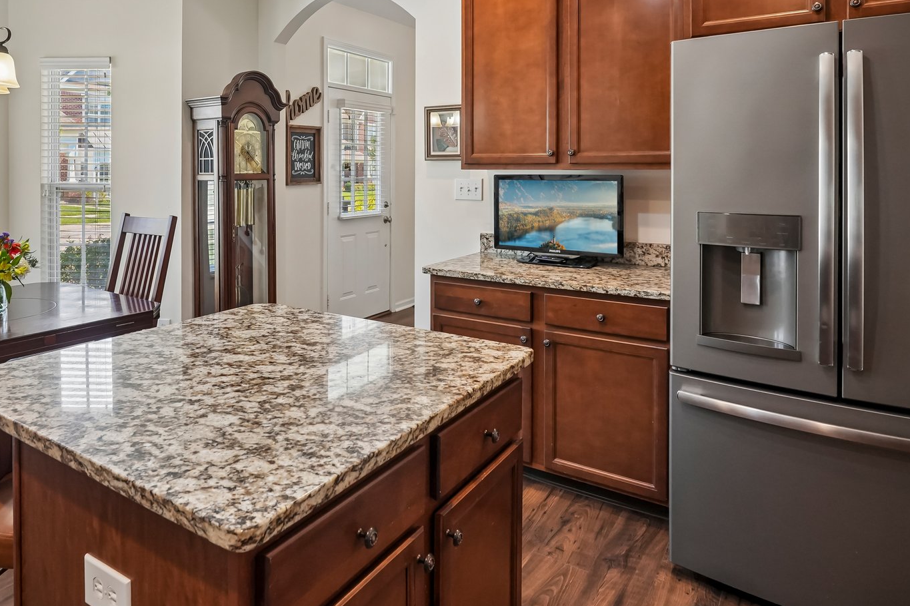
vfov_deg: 51.1
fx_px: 607
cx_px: 385
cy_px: 159
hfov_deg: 73.3
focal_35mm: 24
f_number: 8
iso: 800
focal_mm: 16
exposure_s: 1/30
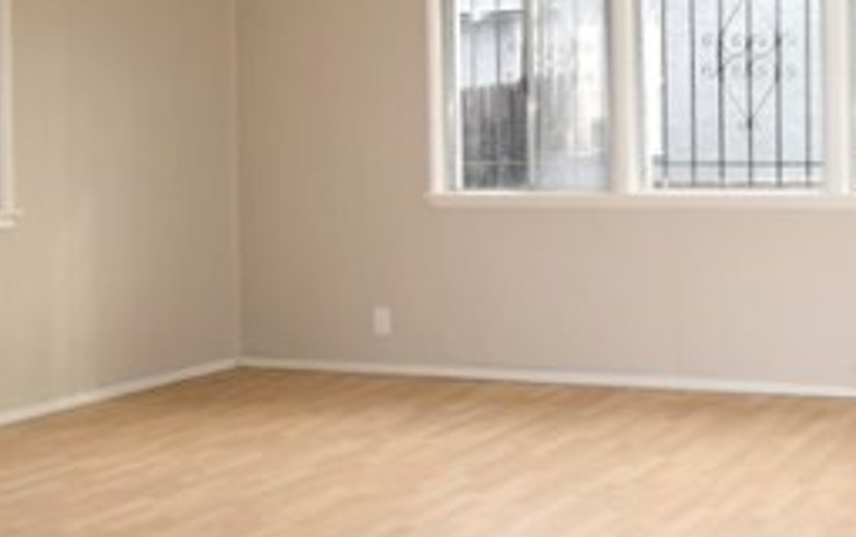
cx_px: 933
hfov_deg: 36.9
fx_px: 1074
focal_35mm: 46
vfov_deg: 27.5
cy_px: 109
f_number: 5.6
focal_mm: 12
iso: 220
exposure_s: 1/125
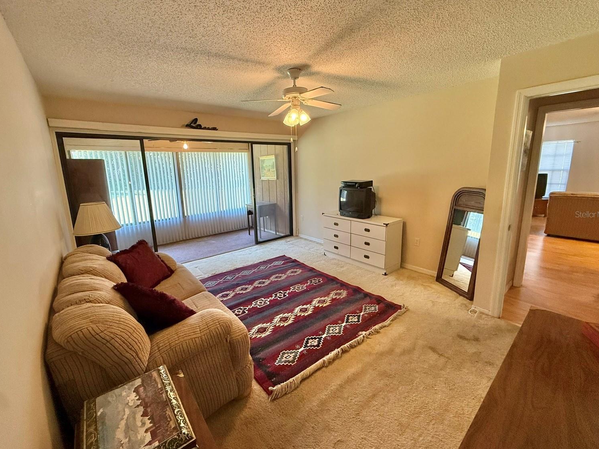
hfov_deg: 98.1
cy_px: 214
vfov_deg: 81.7
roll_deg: +1.2
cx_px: 292
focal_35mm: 15
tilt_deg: -10.5
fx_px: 260
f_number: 2.2
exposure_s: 1/120
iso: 320
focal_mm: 2.22
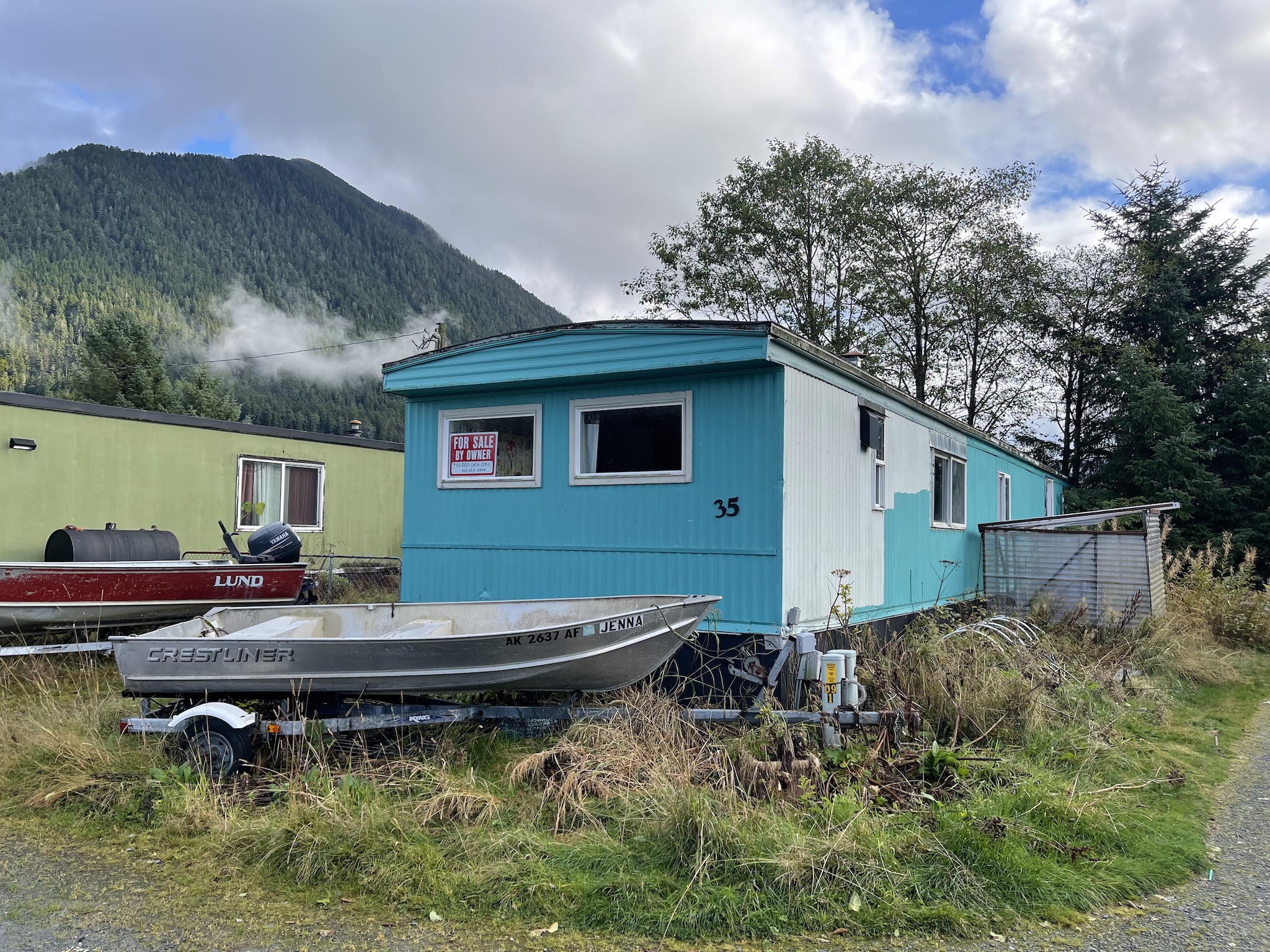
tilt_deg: +2.5
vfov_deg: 54.9
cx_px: 635
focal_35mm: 25
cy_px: 476
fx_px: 917
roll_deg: -1.1
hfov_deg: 69.4
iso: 32
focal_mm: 5.1
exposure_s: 1/1715
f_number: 1.6
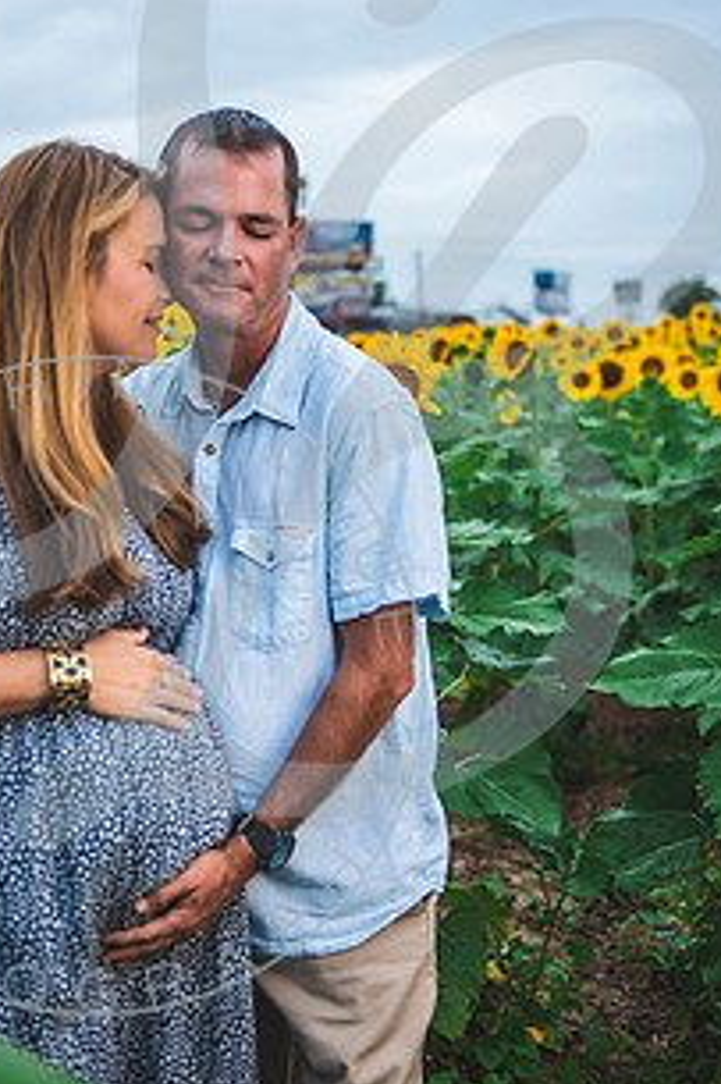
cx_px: 256
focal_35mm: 62
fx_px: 1865
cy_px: 416
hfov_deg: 21.8
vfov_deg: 32.3
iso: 200
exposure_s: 1/250
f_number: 2.8
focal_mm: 42
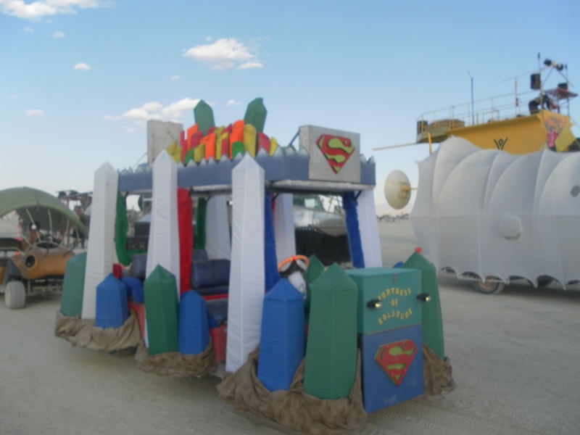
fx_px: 553
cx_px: 290
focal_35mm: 33
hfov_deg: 55.4
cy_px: 218
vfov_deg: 42.9
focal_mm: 5.8
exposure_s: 1/500
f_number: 3.5
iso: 80
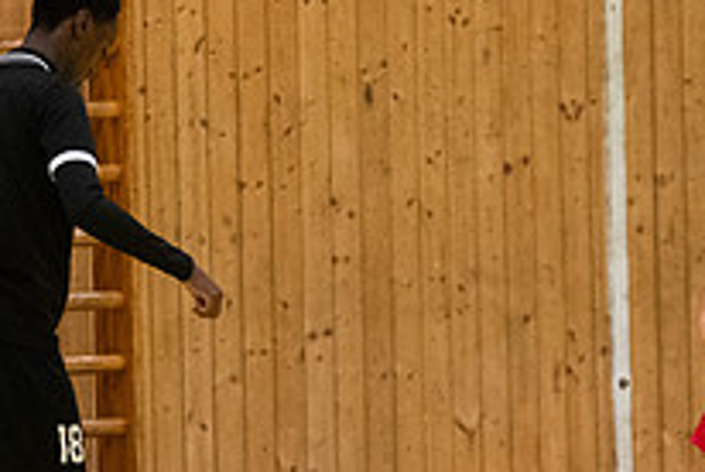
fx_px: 13237
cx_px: 79
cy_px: 292
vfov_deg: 2.0
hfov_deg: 3.0
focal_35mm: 675
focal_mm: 160
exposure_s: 1/640
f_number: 3.2
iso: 6400
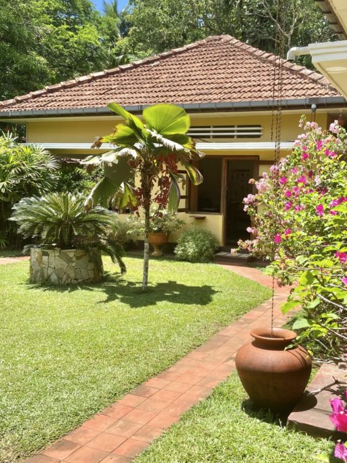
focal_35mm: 39
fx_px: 521
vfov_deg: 47.9
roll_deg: -2.1
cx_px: 199
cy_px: 221
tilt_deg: -3.1
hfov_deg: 36.7
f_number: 1.8
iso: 32
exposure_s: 1/1287
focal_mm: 4.25
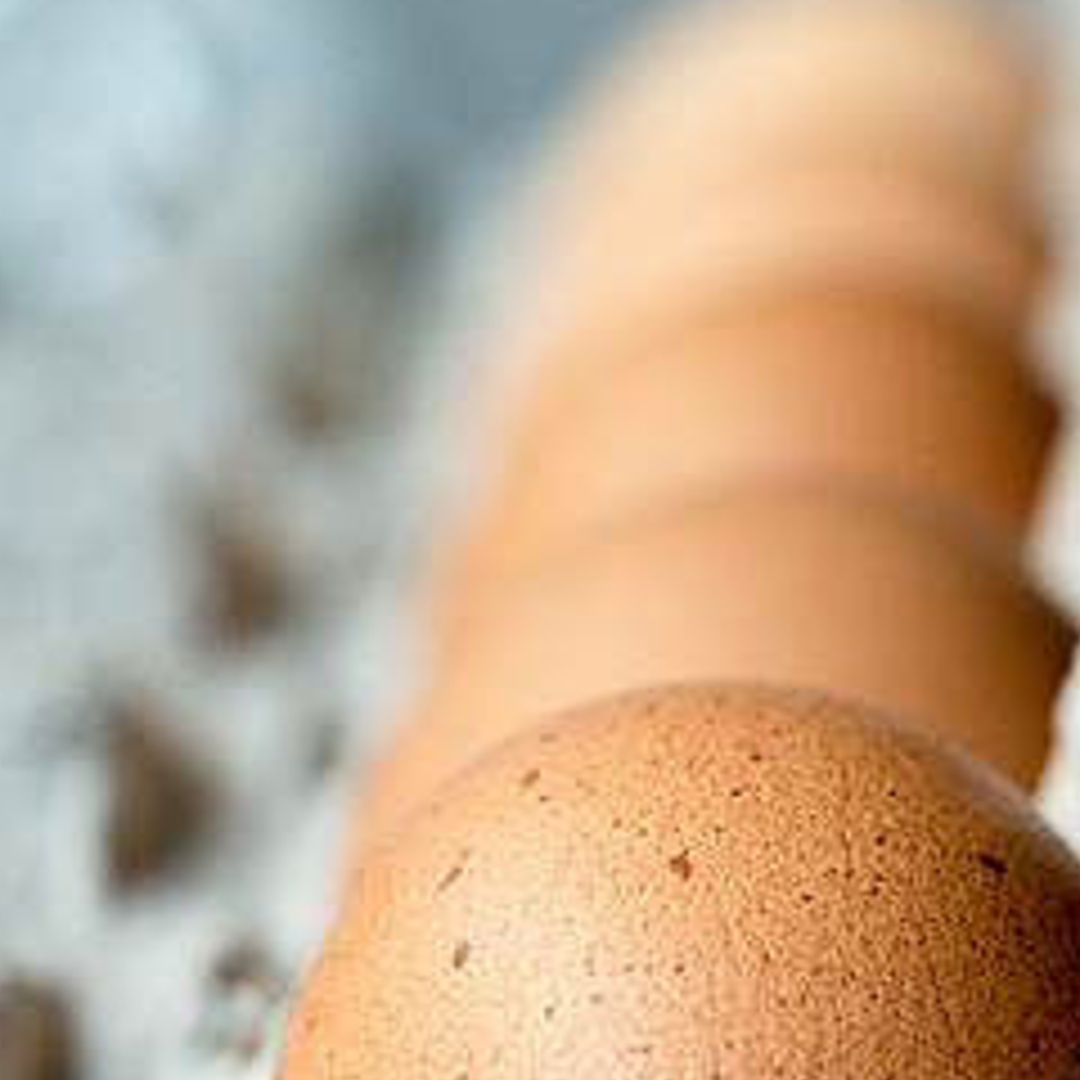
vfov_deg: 8.7
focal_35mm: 201
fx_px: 7095
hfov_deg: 8.6
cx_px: 1381
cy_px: 846
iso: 1250
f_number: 4.5
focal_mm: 90
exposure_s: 1/100
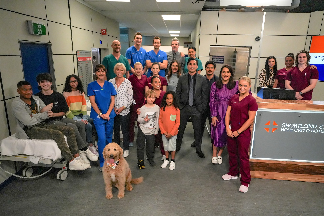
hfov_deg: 76.1
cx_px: 162
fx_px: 207
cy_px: 108
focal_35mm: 23
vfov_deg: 55.1
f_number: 7.1
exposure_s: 1/125
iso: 6400
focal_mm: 23
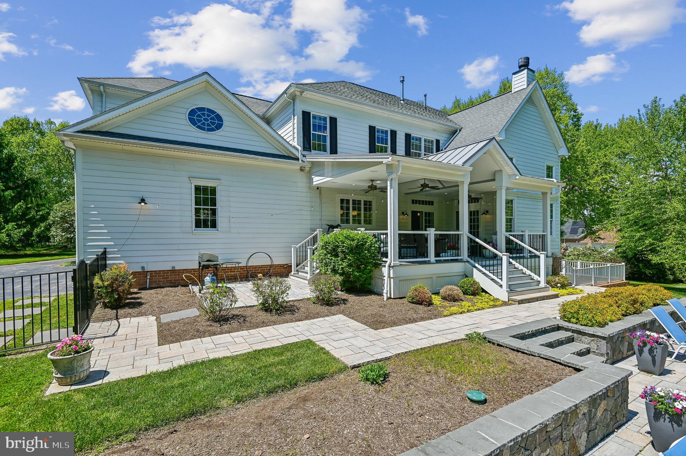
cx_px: 343
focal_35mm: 16
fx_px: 305
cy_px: 228
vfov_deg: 73.7
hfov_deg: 96.8
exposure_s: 1/250
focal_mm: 16
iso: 100
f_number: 8
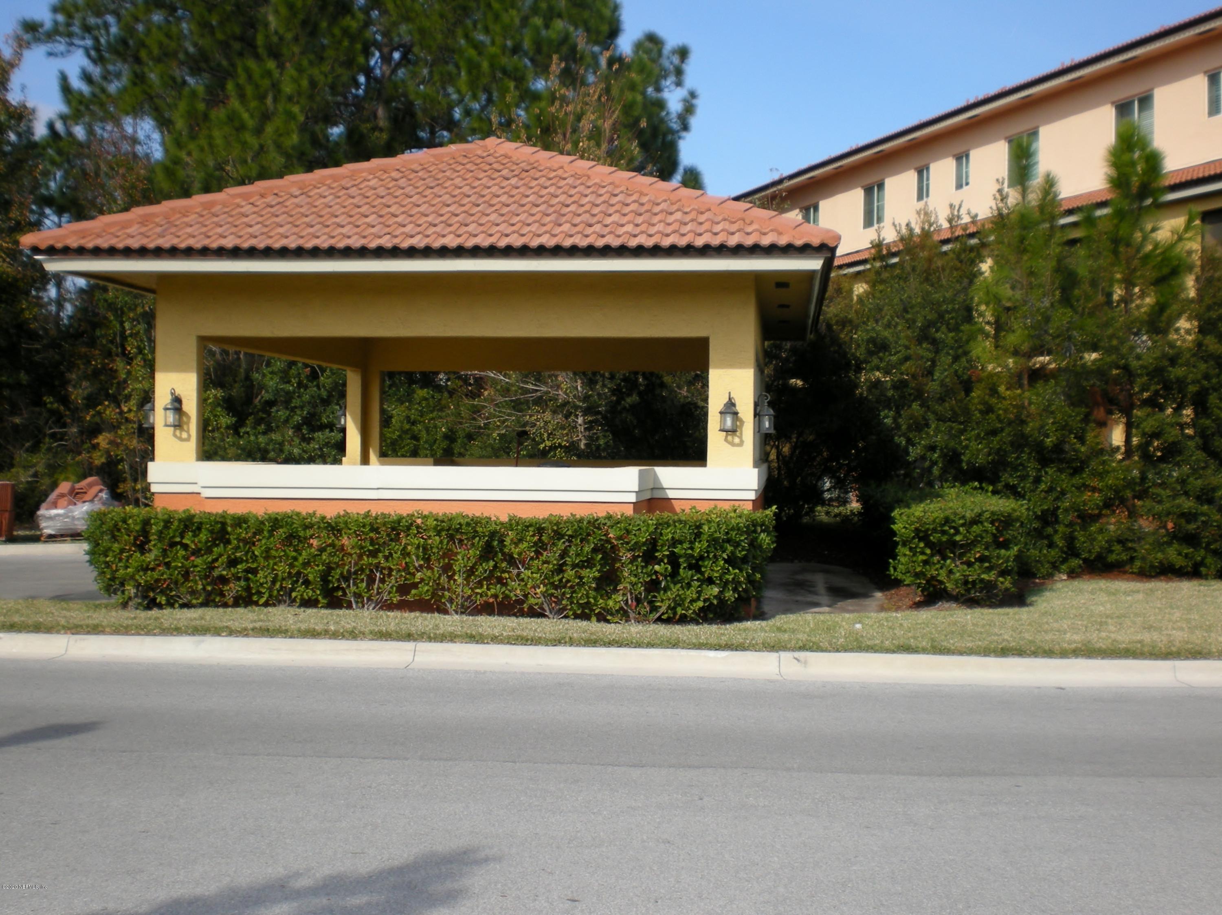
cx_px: 611
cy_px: 458
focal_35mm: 44
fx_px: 1552
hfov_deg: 43.0
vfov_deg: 32.8
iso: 64
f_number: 4.9
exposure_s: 1/331
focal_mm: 7.4
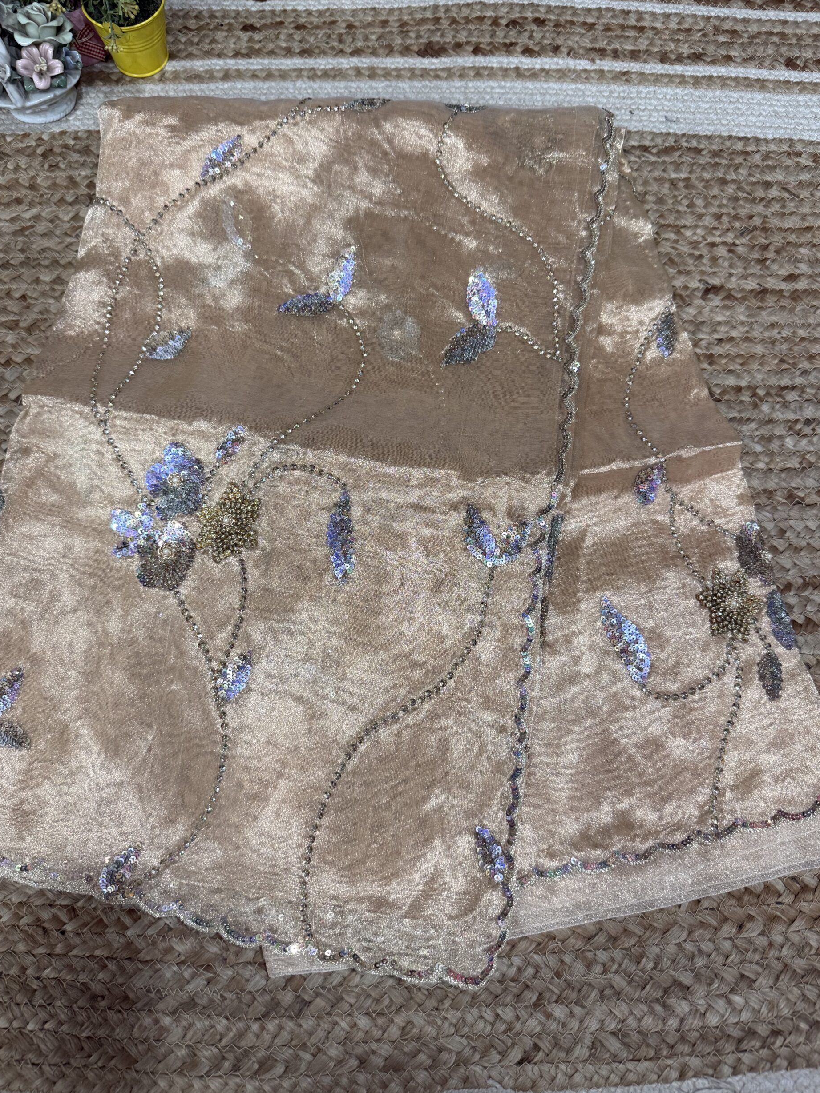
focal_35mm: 25
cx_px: 396
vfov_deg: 69.4
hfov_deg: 54.9
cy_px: 526
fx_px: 790
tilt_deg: -72.7
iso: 200
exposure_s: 1/100
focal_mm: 6.76
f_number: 1.78
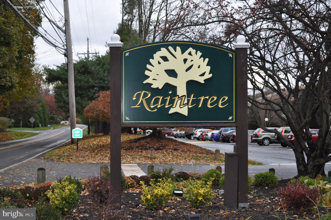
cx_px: 166
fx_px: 551
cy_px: 110
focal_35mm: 60
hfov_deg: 33.4
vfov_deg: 22.6
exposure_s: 1/200
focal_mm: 40
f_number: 5.3
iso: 400
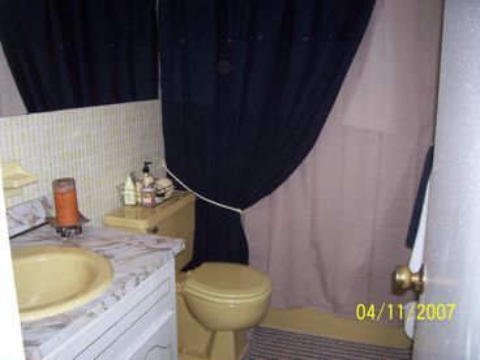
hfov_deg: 54.0
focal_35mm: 34
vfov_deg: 41.8
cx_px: 240
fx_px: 471
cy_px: 180
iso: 80
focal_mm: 5.6
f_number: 2.7
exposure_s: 1/64
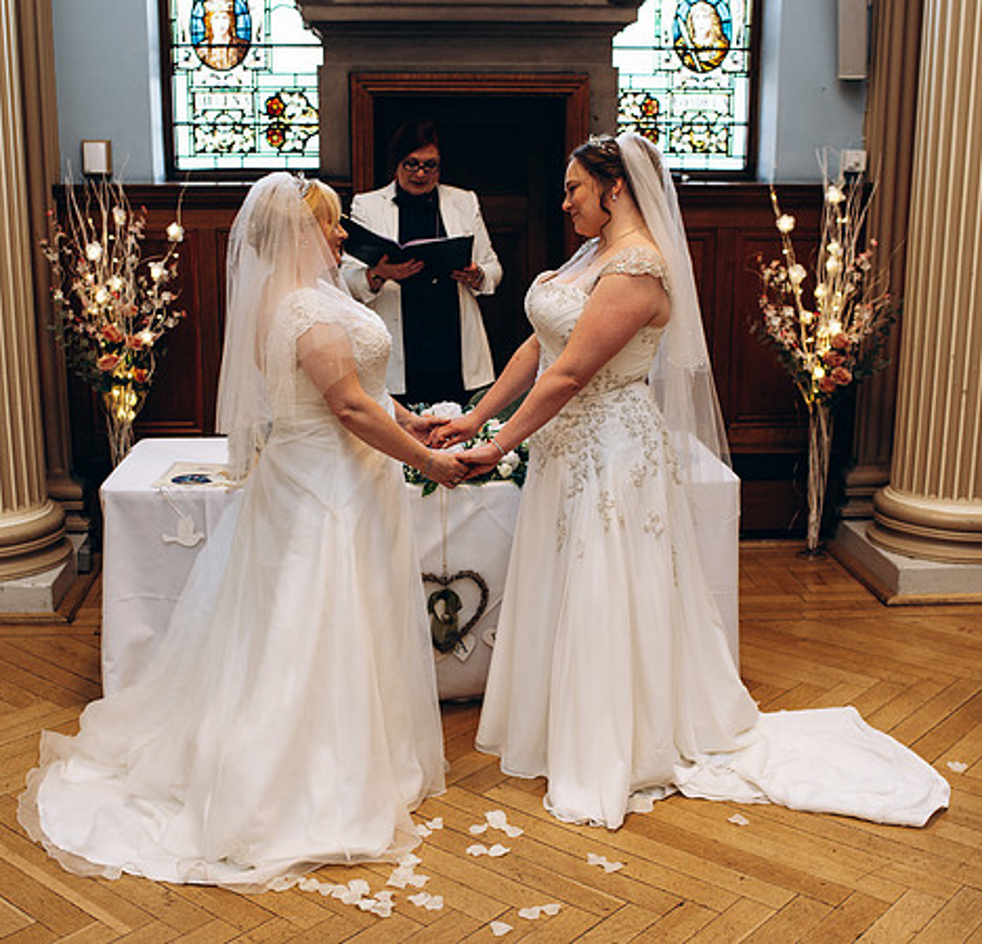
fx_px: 1378
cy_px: 472
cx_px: 477
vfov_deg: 37.8
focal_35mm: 44
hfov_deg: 39.2
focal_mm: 35
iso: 250
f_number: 2.8
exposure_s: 1/100
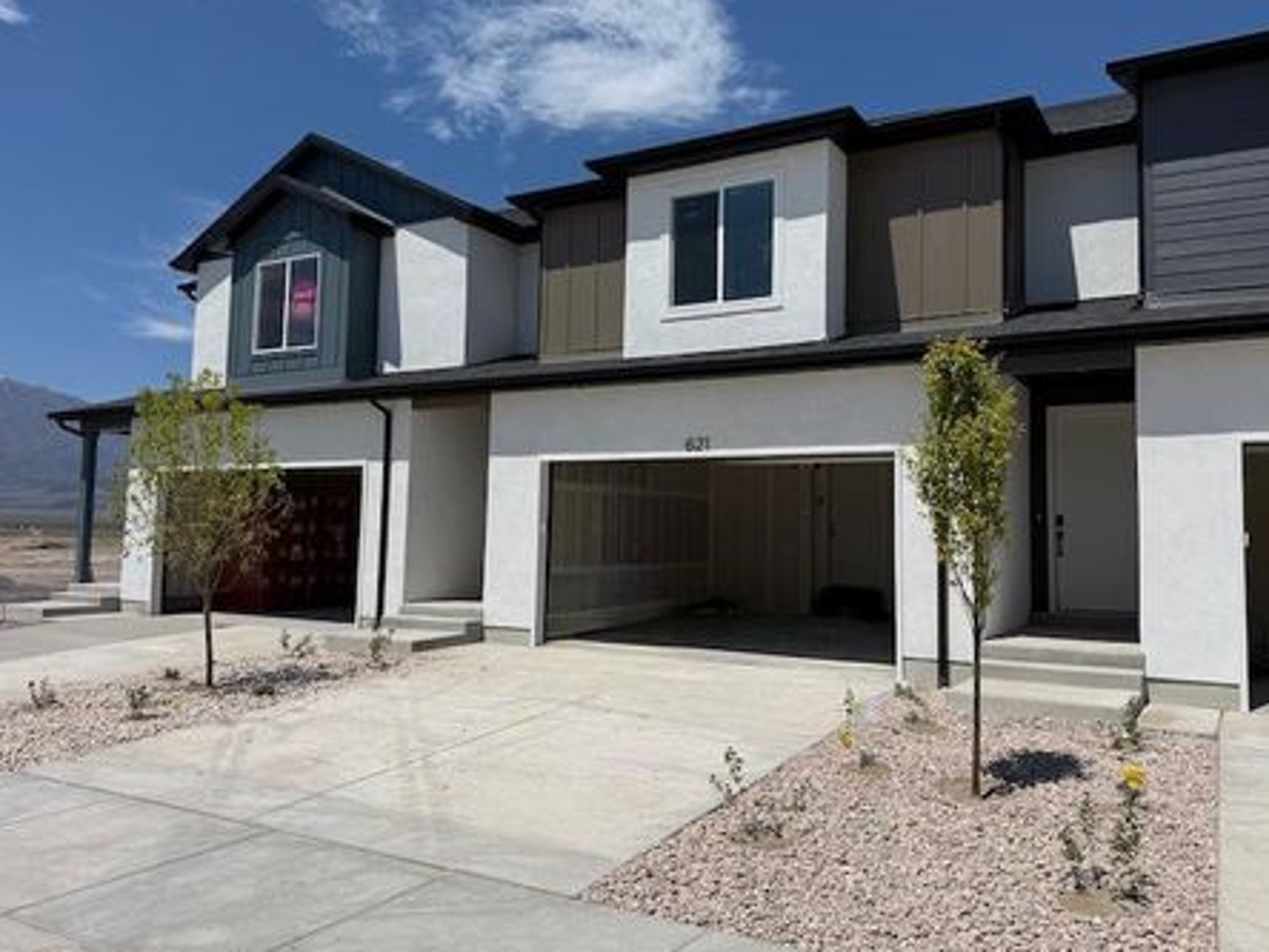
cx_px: 689
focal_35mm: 27
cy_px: 456
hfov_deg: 65.2
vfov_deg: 51.3
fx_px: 990
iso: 80
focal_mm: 6.76
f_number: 1.78
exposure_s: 1/10309
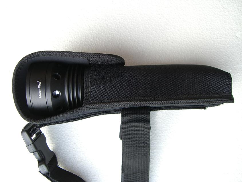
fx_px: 266
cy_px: 91
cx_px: 121
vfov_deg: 37.7
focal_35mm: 38
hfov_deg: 49.0
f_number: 2.7
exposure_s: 1/250
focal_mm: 6.2
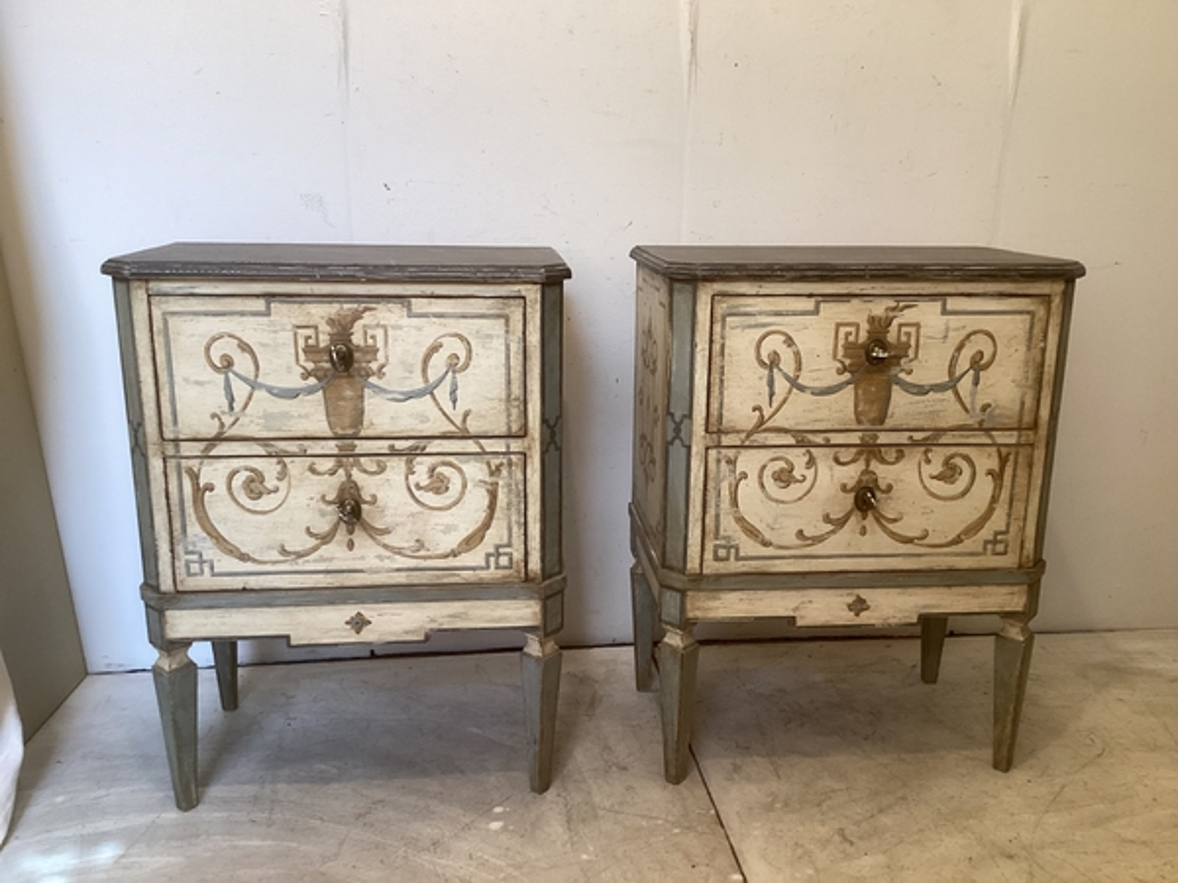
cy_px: 442
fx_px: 1055
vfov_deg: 45.4
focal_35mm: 31
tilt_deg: -14.6
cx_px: 589
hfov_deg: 58.4
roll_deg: -0.9
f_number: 2.4
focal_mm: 3.3
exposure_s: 1/60
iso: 125
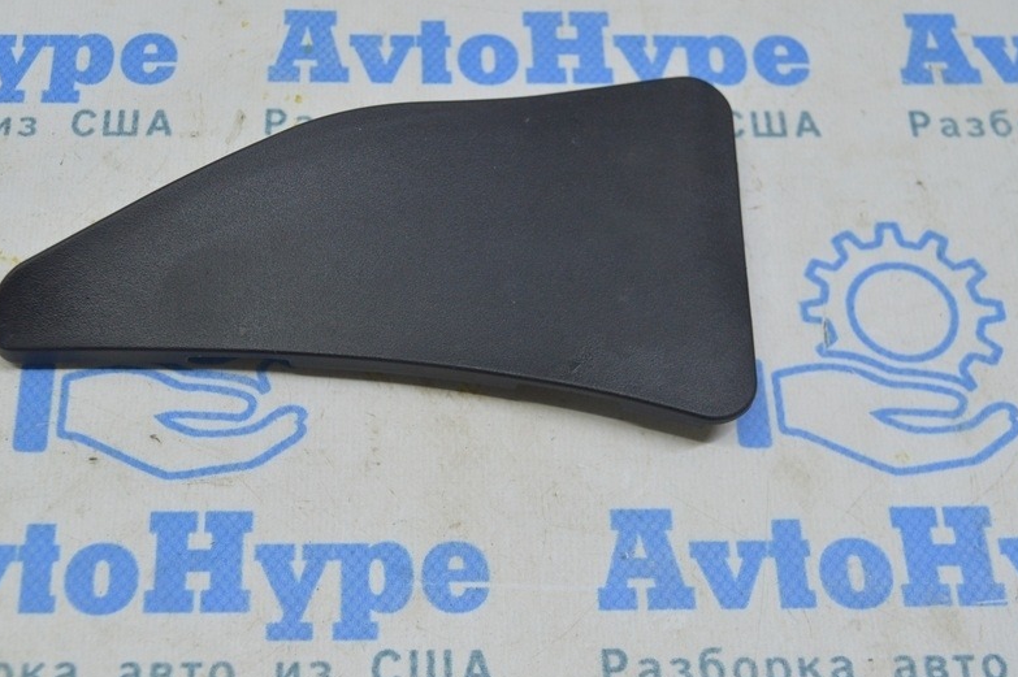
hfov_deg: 38.7
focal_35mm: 51
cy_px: 316
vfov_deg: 26.4
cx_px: 386
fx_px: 1441
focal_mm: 26
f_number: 5.6
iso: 400
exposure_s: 1/40
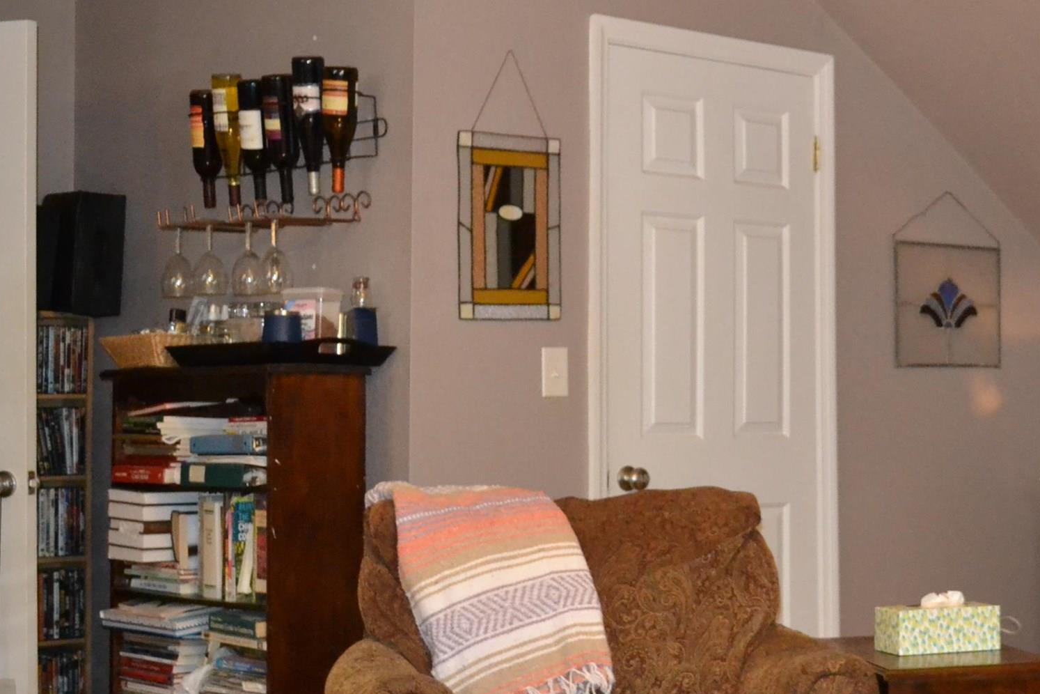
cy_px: 312
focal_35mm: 74
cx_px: 1019
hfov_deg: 26.0
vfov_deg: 18.4
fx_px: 2138
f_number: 4
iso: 3200
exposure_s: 1/60
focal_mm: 24
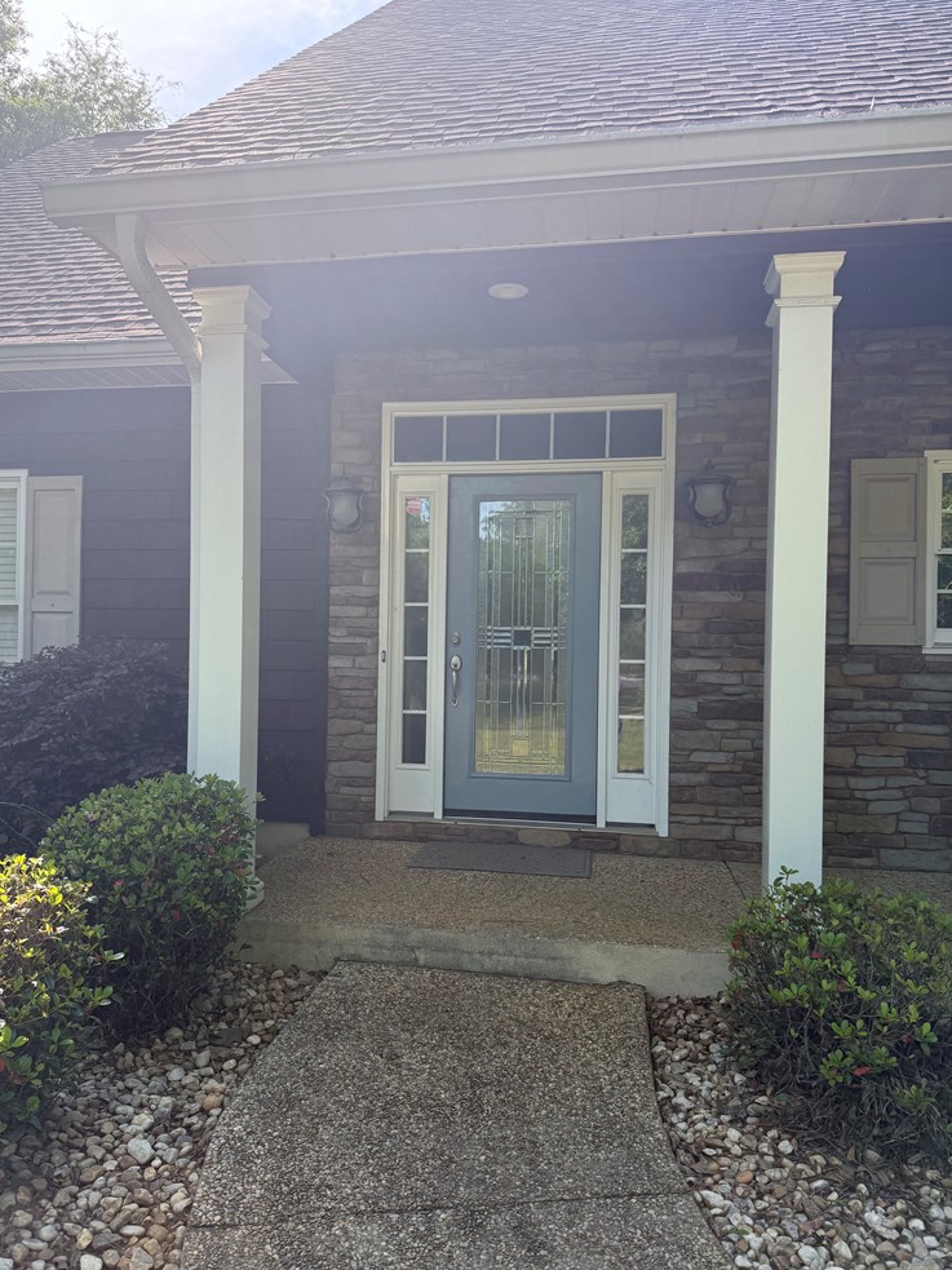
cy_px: 650
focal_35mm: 25
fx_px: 917
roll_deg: -1.8
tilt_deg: +5.0
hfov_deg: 54.9
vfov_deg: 69.4
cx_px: 460
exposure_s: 1/1075
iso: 100
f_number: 1.78
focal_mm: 6.76
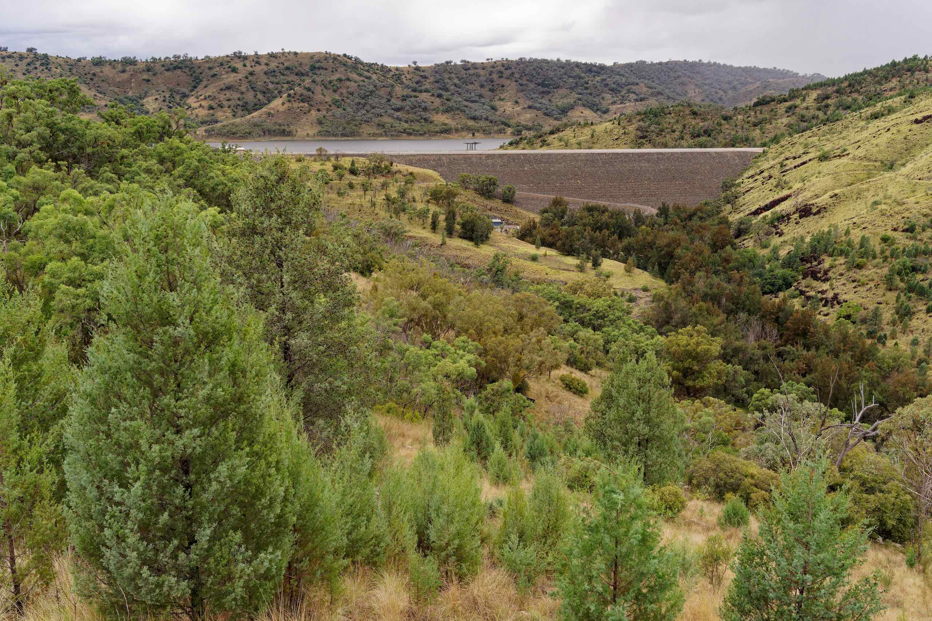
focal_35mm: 31
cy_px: 310
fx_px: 803
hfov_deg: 60.3
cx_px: 466
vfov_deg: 42.3
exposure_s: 1/2000
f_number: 5.6
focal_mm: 31
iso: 1600
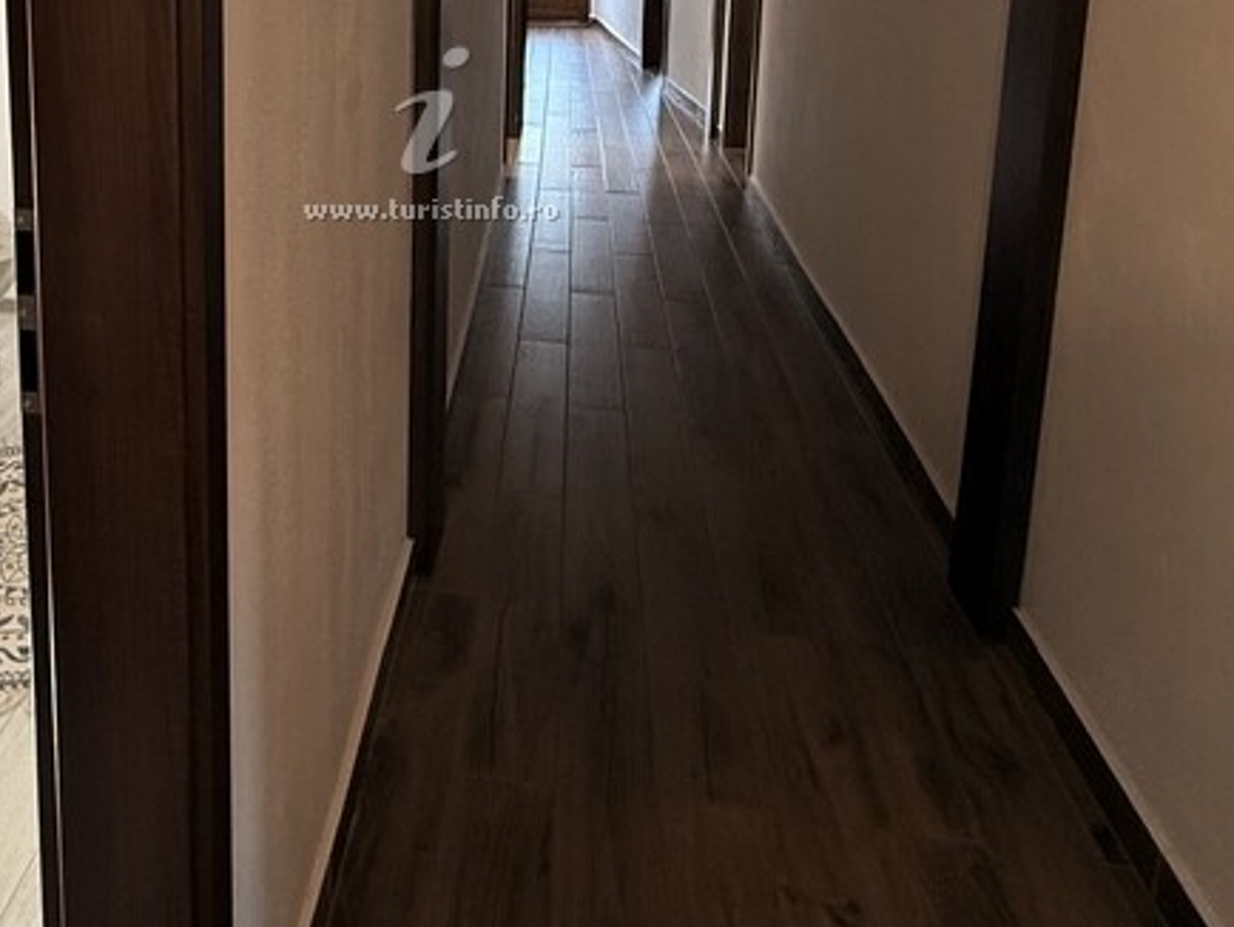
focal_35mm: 33
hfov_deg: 53.8
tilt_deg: -9.0
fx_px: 1177
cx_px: 378
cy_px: 77
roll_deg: -0.8
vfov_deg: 39.6
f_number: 2.2
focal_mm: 2.22
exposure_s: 1/60
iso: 400
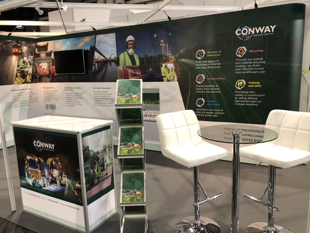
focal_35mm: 30
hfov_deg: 60.0
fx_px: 269
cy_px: 118
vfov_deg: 46.8
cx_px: 150
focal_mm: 3.99
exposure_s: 1/17
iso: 50
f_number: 1.8
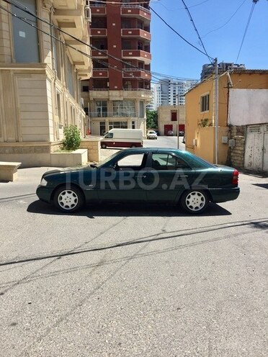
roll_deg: +1.5
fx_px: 299
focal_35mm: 29
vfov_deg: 61.7
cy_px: 178
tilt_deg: -7.2
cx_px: 134
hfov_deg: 48.2
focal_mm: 4.15
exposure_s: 1/1721
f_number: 2.2
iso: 32
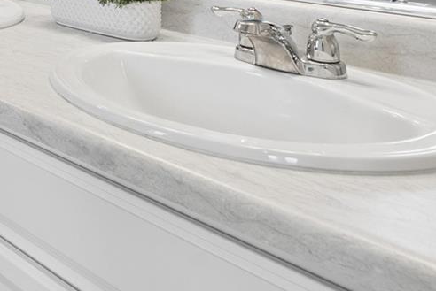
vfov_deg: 22.8
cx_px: -85
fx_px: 630
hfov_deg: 31.9
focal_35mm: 52
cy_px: -100
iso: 640
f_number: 8
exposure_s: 1/125
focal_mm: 16
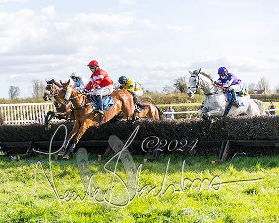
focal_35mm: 87
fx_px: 722
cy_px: 108
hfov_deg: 21.8
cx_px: 97
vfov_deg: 17.6
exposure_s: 1/1600
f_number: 4
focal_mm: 70
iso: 400
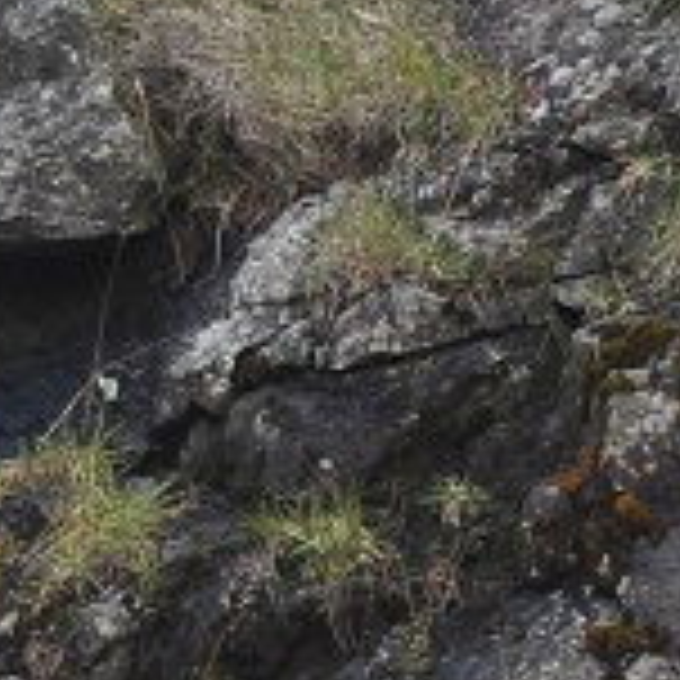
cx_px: -1299
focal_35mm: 393
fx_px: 8734
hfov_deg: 4.3
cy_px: 410
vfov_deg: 4.5
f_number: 10
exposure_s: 1/200
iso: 400
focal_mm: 34
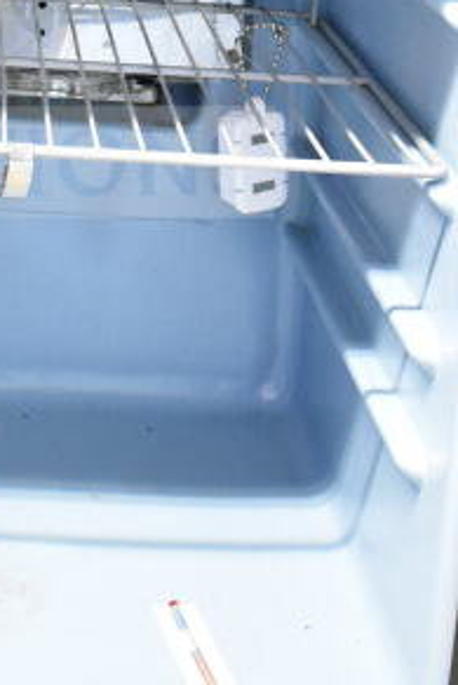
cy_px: 30
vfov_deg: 21.1
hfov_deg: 14.4
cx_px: 9
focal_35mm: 94
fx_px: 1792
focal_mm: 20
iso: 6400
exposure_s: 1/30
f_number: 3.5
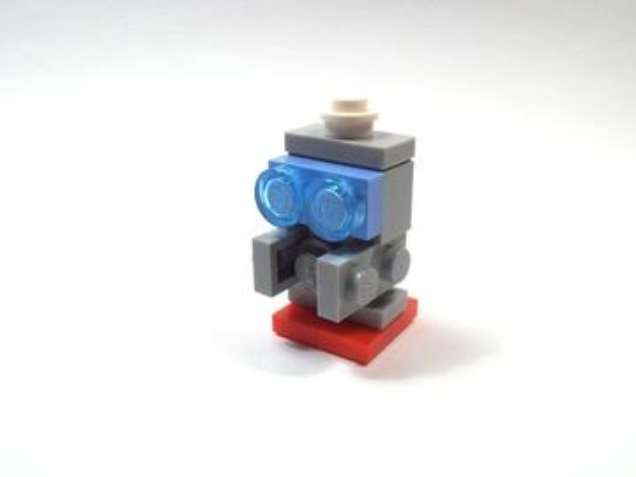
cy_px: 238
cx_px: 318
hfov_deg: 50.1
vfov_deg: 38.7
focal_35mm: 37
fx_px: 680
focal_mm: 6.61
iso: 80
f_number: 3.9
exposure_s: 1/100
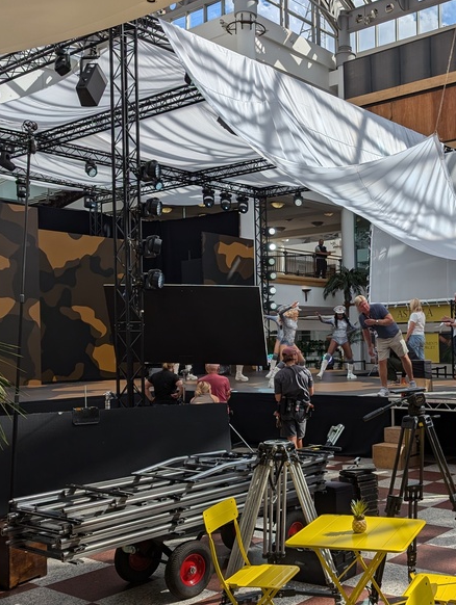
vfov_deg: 46.6
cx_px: 344
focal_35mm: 40
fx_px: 701
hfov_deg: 35.2
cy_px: 344
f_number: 1.68
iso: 19
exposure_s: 1/1323
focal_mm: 6.9
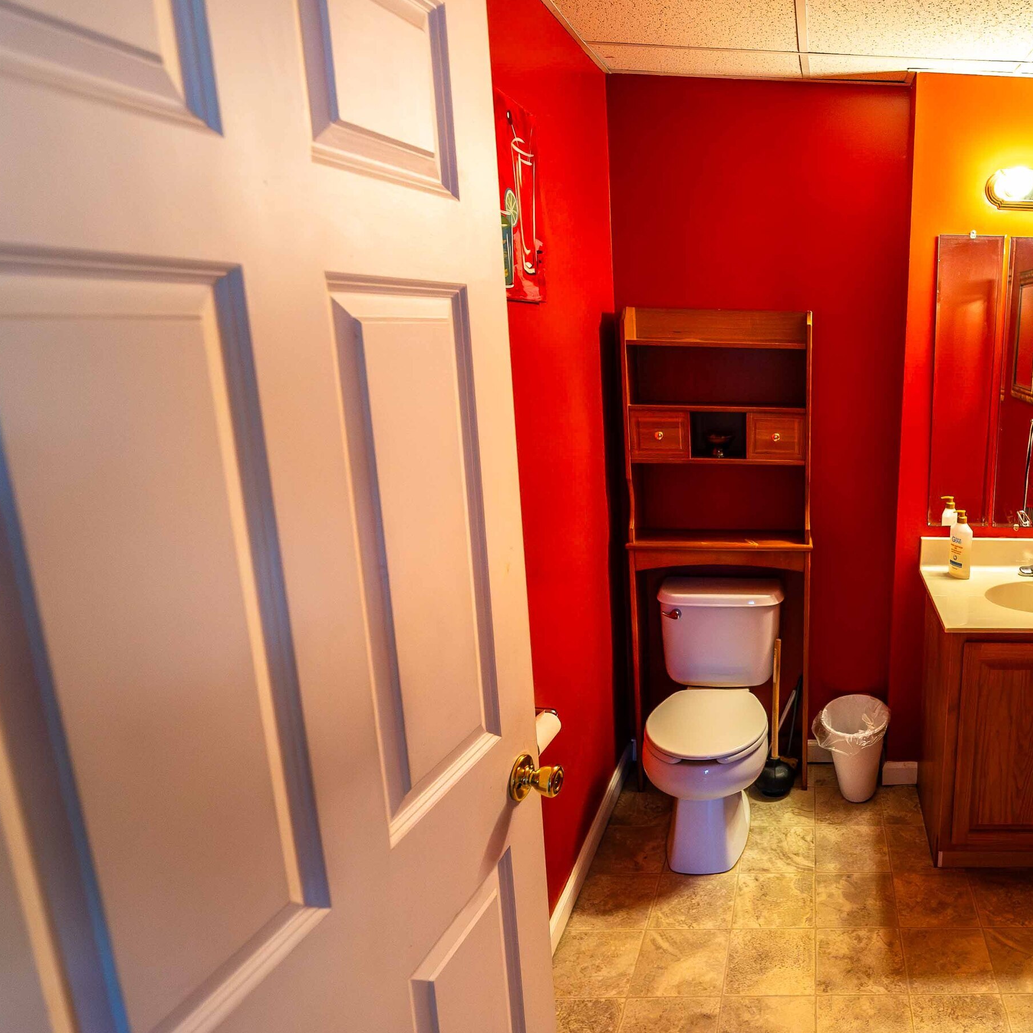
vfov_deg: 67.3
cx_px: 838
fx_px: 777
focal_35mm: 23
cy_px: 528
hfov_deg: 61.3
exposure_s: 1/200
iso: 4000
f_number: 3.2
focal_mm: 16
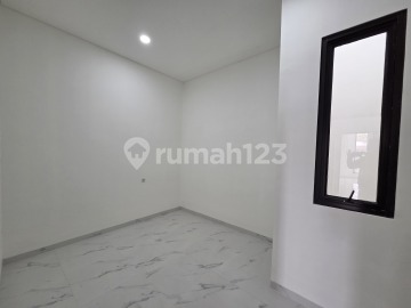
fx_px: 154
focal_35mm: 13
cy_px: 154
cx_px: 206
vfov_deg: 89.9
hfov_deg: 106.2
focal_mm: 2.2
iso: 160
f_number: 2.2
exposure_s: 1/100
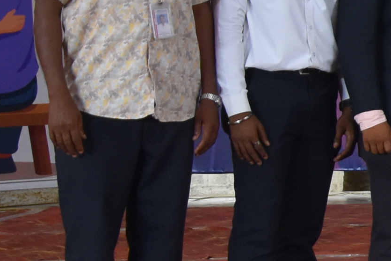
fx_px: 2455
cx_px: 1022
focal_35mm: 226
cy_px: -119
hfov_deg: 8.2
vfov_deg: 6.0
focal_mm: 28
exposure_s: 1/160
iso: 800
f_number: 6.3
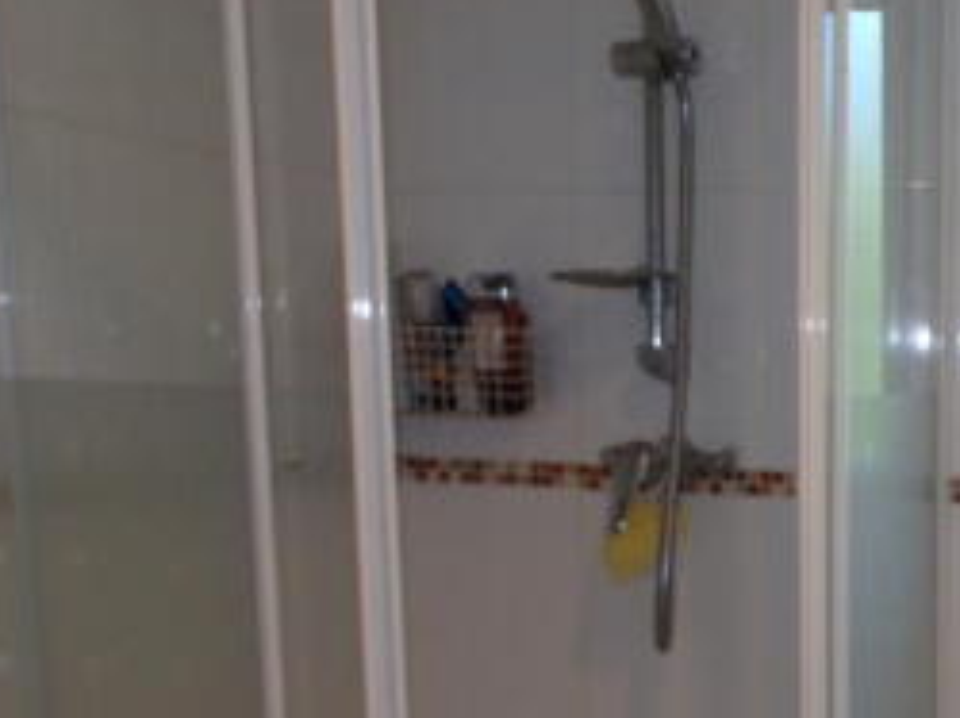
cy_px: 635
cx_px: 1012
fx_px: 1552
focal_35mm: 56
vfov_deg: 25.3
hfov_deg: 31.2
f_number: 4.3
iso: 80
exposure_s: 1/38
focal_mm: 4.3
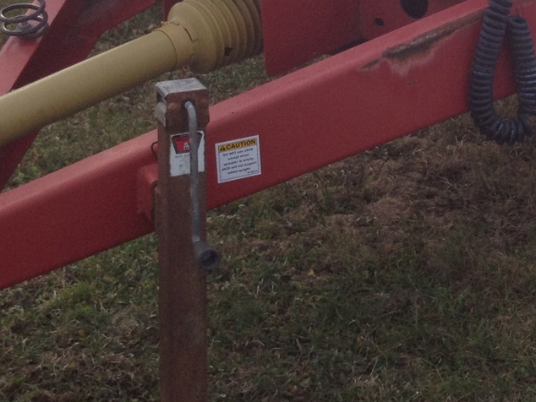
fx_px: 1750
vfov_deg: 12.7
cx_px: 586
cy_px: -121
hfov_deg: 16.9
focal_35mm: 113
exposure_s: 1/428
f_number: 2.4
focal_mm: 4.28
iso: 50
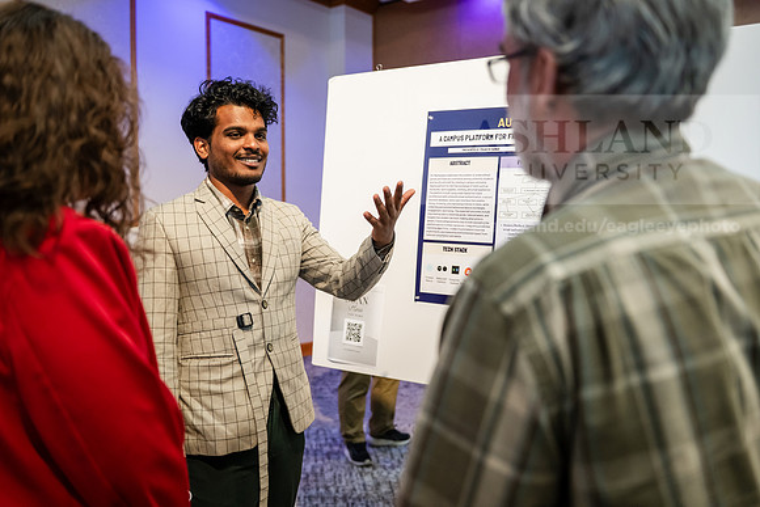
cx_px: 380
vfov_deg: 38.9
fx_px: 718
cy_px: 254
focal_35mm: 34
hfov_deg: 55.8
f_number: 3.2
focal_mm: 34
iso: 1250
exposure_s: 1/160
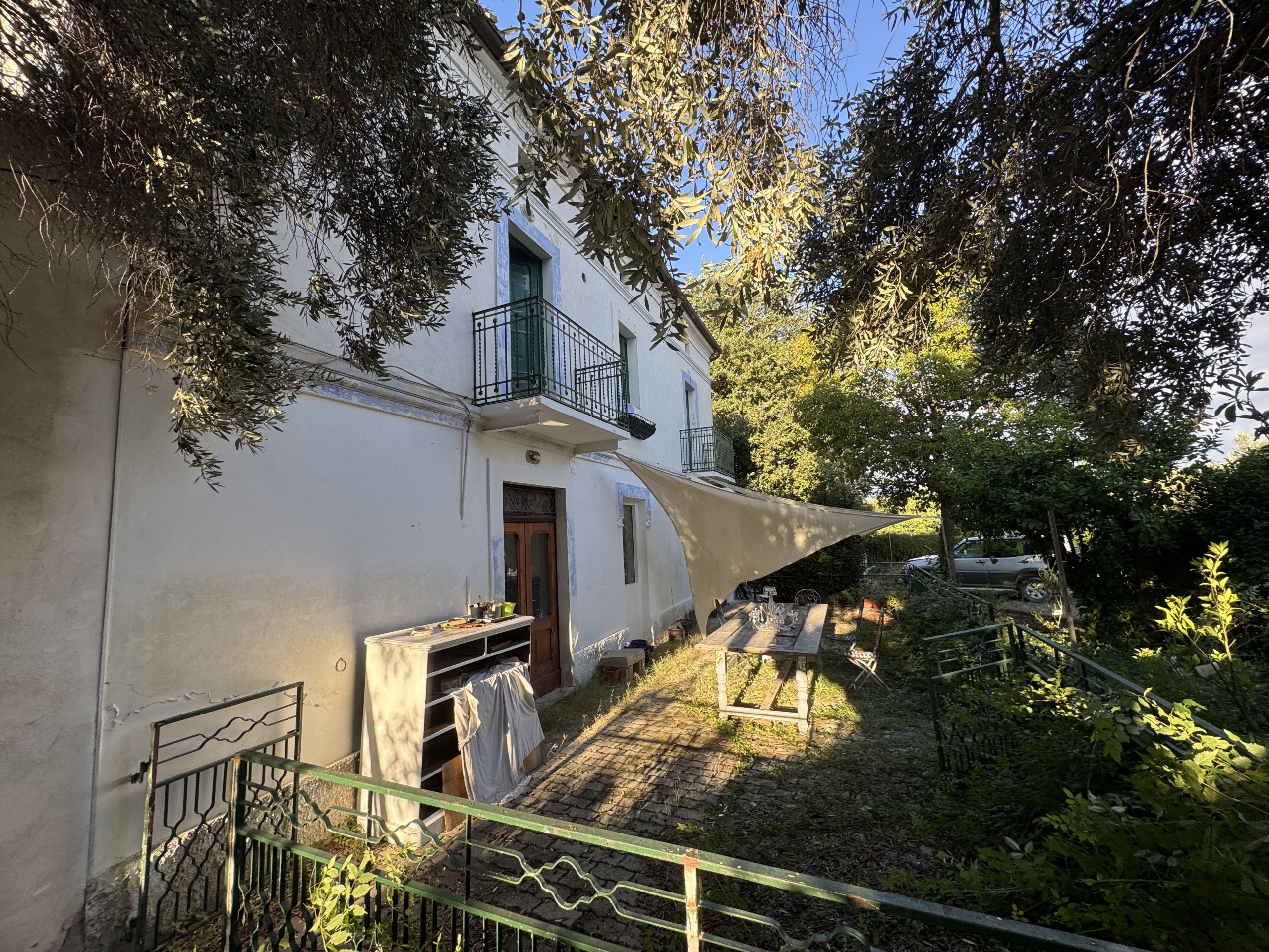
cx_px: 634
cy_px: 476
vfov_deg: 85.7
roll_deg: +3.4
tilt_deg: +6.1
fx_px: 513
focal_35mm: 14
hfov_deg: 102.1
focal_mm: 2.22
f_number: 2.2
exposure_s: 1/263
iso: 40
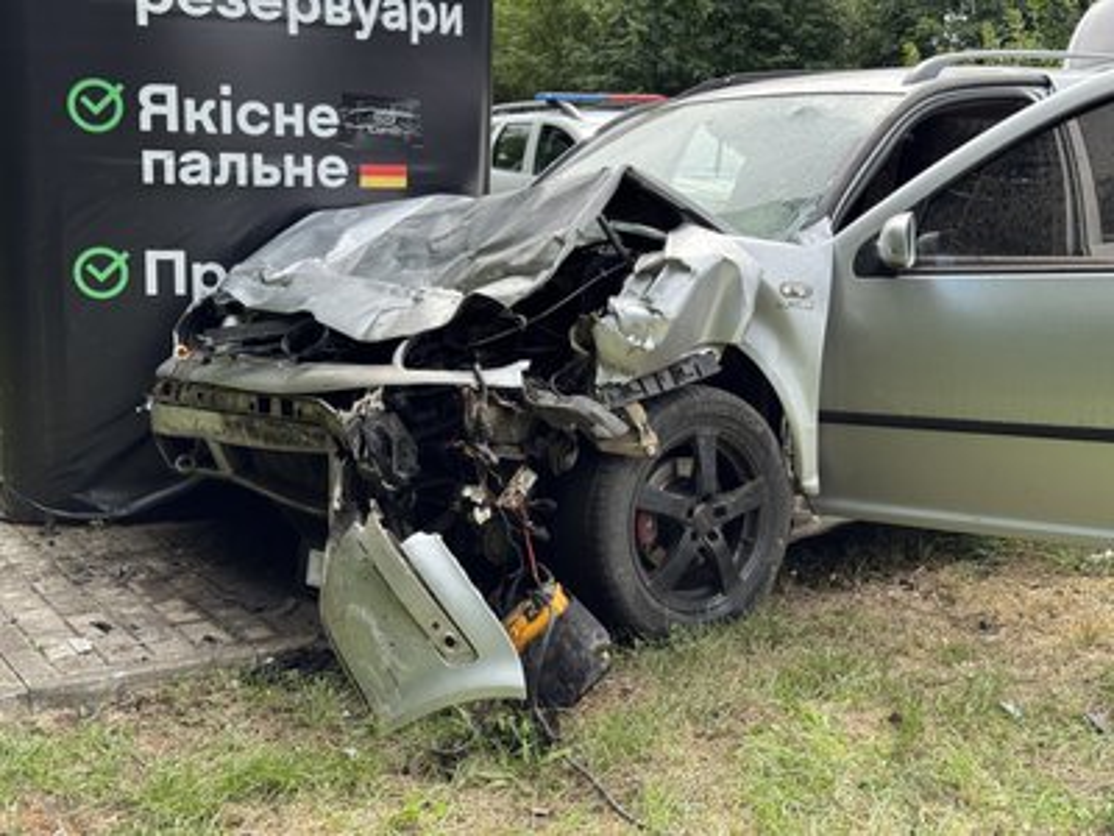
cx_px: 557
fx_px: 1545
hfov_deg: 39.7
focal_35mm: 48
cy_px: 418
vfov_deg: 30.3
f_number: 1.78
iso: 64
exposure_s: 1/843
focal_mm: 6.76
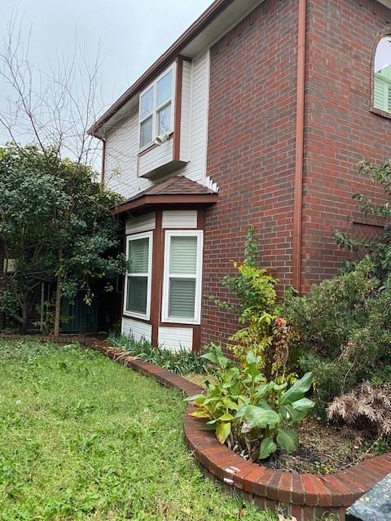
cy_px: 260
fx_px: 392
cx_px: 196
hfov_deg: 53.1
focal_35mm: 26
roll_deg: -2.5
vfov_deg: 67.3
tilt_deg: +4.7
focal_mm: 4.25
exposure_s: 1/60
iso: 400
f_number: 1.8
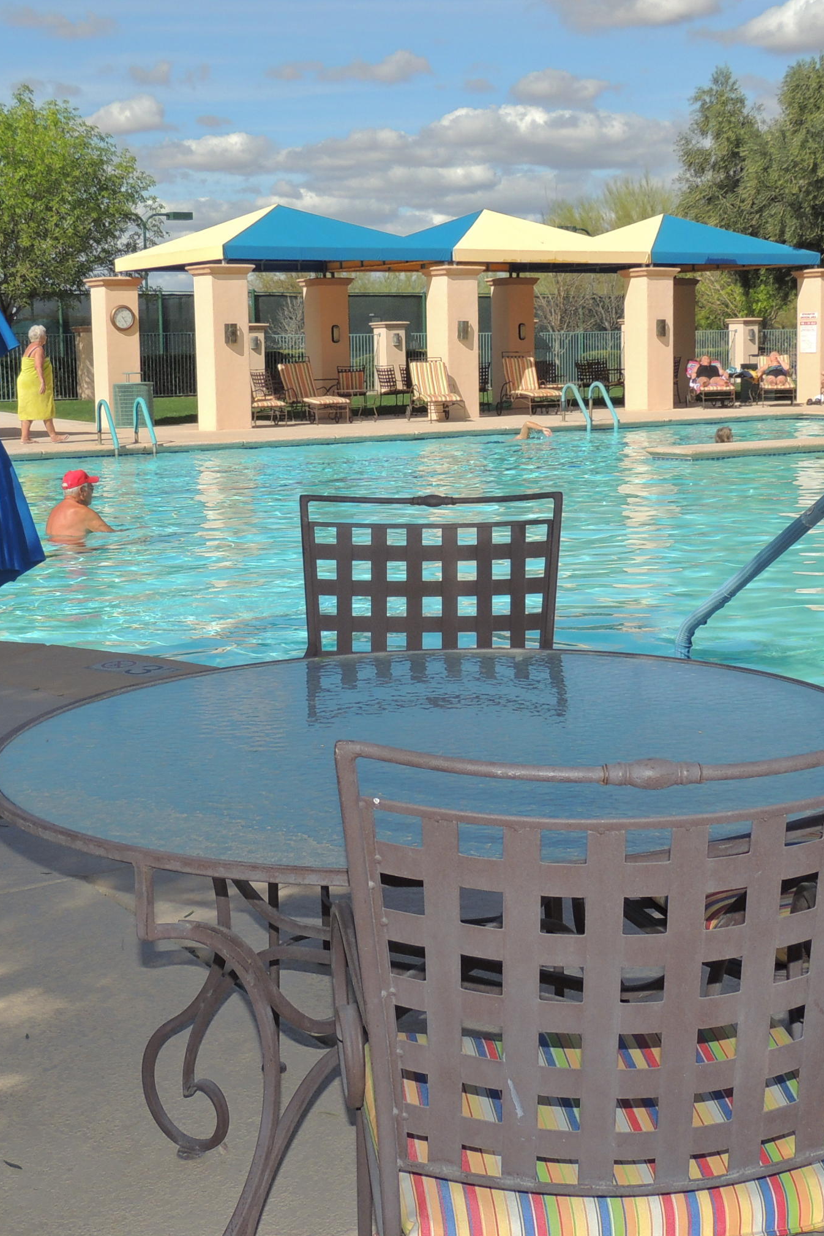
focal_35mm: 51
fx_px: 1751
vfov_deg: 38.9
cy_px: 566
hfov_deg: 26.5
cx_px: 412
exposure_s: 1/1600
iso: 100
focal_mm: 5.8
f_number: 3.2
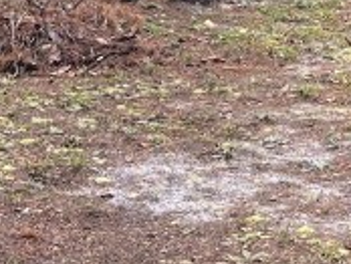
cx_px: -163
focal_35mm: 153
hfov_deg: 12.3
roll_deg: +2.1
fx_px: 1554
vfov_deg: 9.1
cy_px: -276
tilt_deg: +1.7
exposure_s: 1/244
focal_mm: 5.1
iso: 50
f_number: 1.6
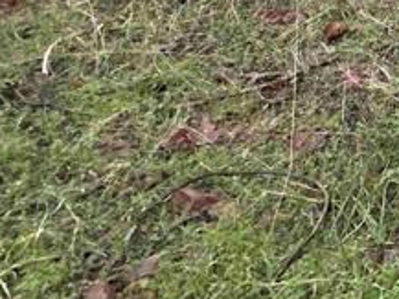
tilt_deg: +6.3
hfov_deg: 19.9
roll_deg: -0.5
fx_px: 761
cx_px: 747
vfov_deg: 15.6
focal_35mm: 66
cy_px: -358
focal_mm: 2.22
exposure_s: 1/99
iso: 200
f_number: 2.2
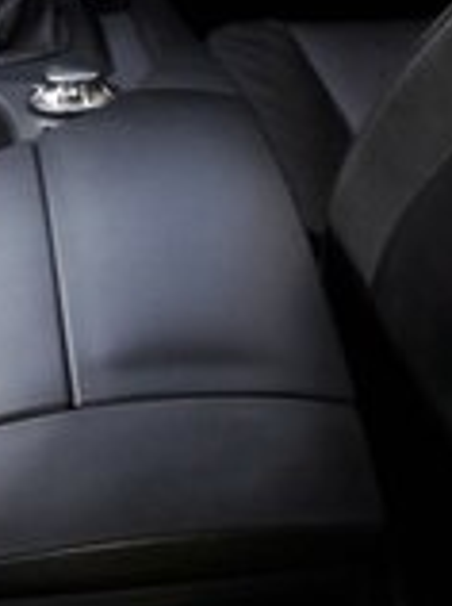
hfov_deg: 16.5
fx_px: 1536
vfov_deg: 20.0
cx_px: 46
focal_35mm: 88
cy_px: -234
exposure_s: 1/33
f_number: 1.9
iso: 40
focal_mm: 3.7
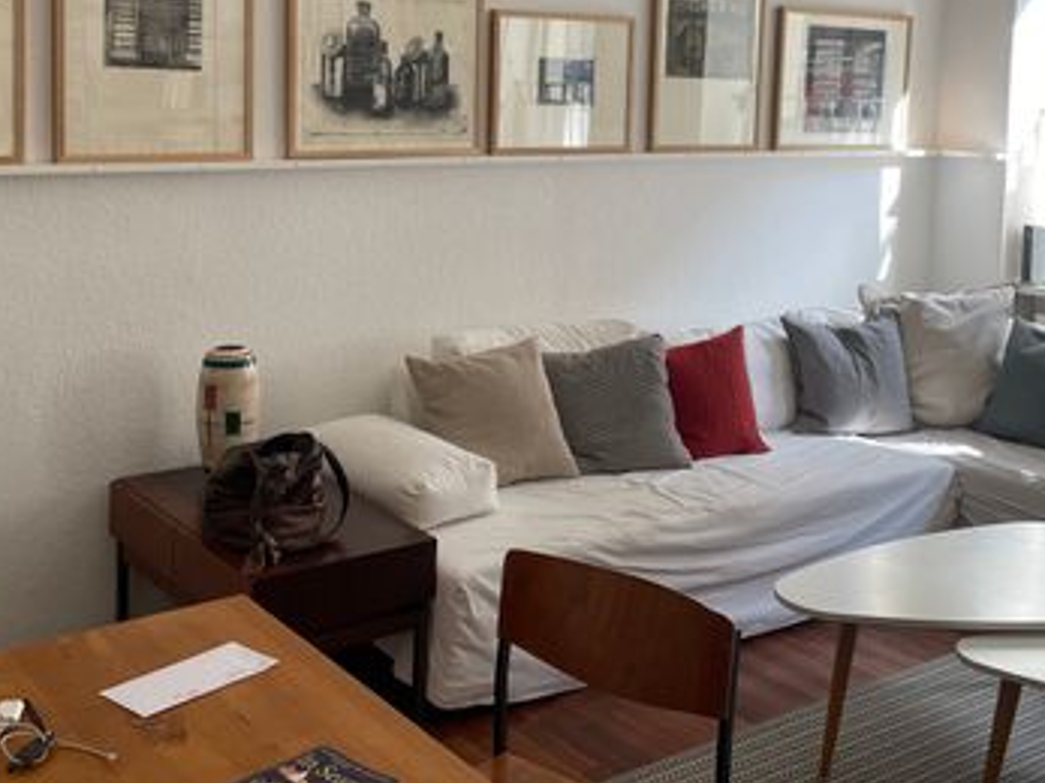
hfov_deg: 42.1
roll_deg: -0.5
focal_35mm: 45
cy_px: 184
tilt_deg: -4.0
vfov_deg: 31.5
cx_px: 527
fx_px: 1358
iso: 64
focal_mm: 4.2
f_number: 1.6
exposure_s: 1/121
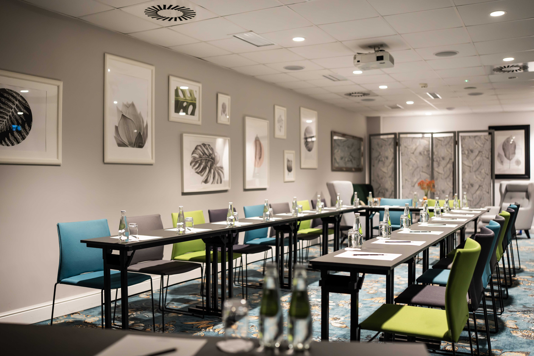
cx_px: 267
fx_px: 519
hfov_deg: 54.4
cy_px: 178
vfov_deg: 37.9
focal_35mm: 35
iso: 640
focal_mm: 35
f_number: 2
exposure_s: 1/200
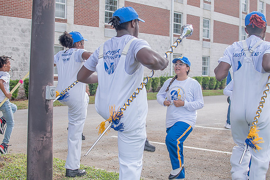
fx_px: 390
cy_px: 90
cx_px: 135
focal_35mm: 52
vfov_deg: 26.0
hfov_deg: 38.2
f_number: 4
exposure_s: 1/320
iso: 100
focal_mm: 35
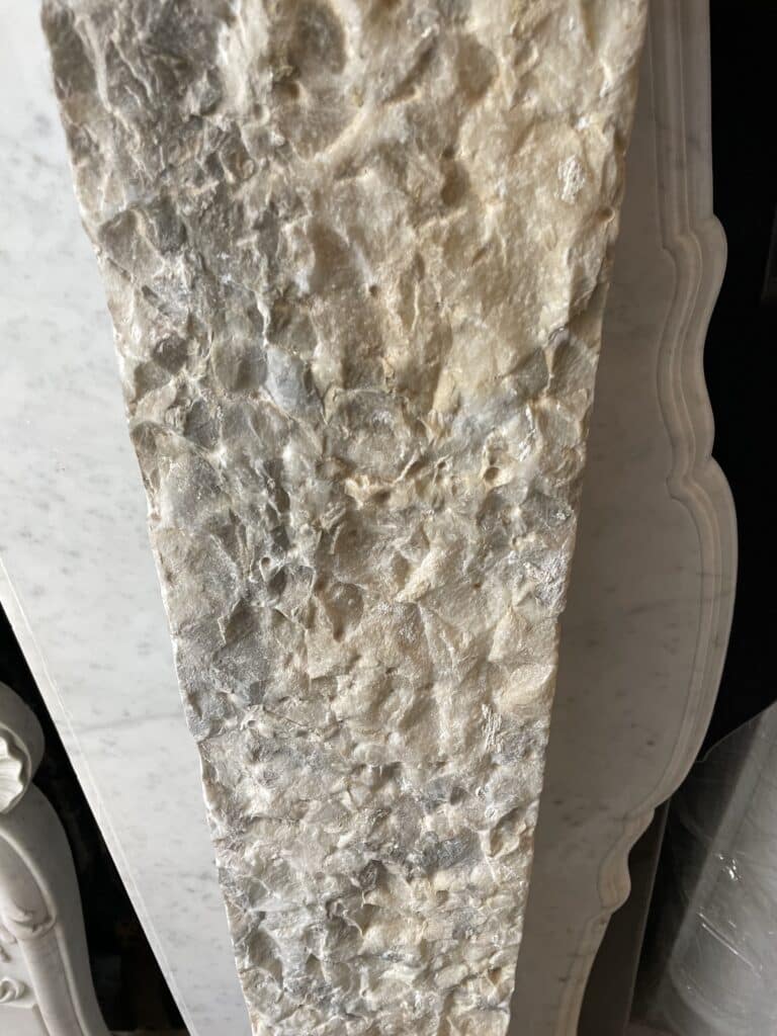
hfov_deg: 53.1
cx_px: 388
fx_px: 778
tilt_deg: -37.8
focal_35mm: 26
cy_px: 518
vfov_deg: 67.3
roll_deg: +4.1
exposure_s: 1/100
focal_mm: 4.2
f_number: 1.6
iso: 125
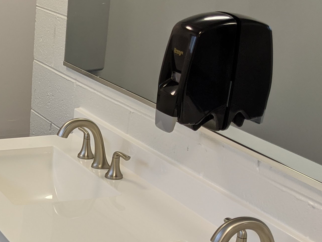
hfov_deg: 21.2
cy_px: 223
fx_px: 781
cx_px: -89
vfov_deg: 17.3
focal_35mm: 84
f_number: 1.73
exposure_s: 1/60
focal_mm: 4.38
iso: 69
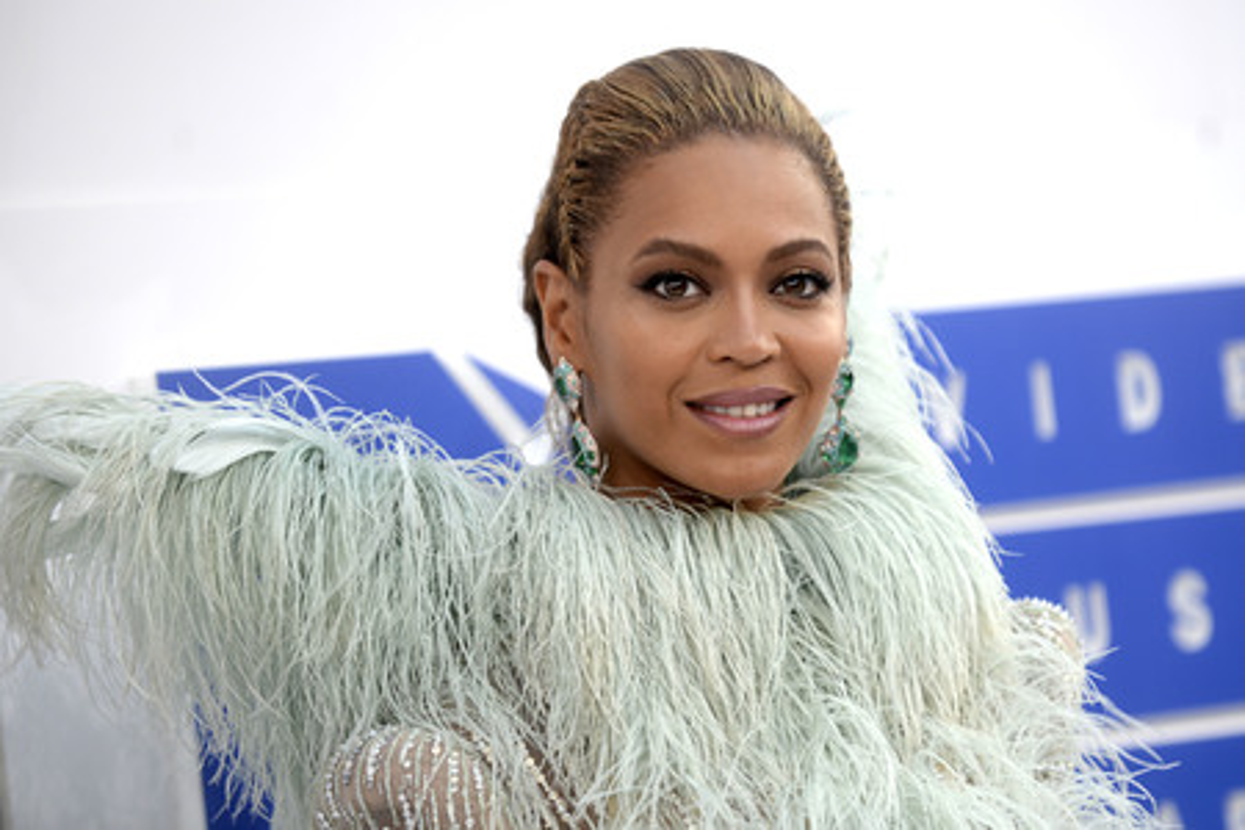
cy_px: 415
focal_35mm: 190
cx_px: 622
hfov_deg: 10.8
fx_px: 6570
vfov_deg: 7.2
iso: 400
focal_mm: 190
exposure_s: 1/400
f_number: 3.5
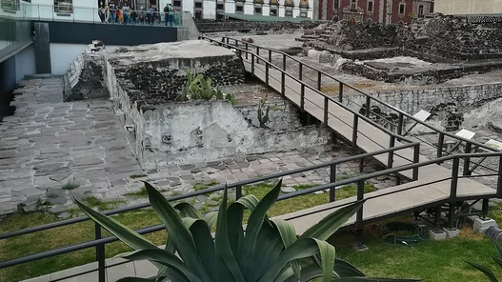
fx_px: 572
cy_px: 145
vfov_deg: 27.7
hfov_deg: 45.7
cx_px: 375
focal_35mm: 43
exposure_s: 1/120
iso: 50
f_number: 2.2
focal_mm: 3.83
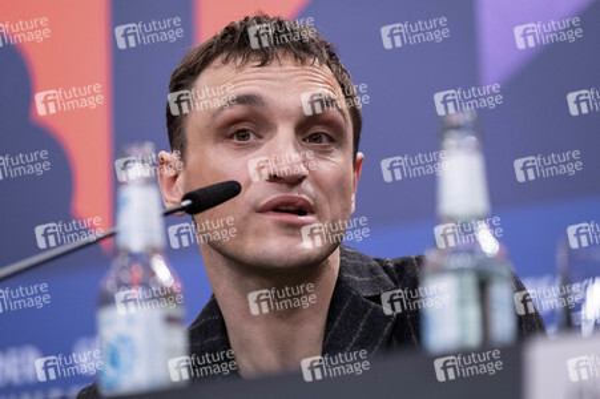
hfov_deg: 9.8
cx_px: 300
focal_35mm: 210
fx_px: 3497
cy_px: 200
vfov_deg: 6.5
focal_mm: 140
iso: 1250
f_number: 2.8
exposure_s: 1/280
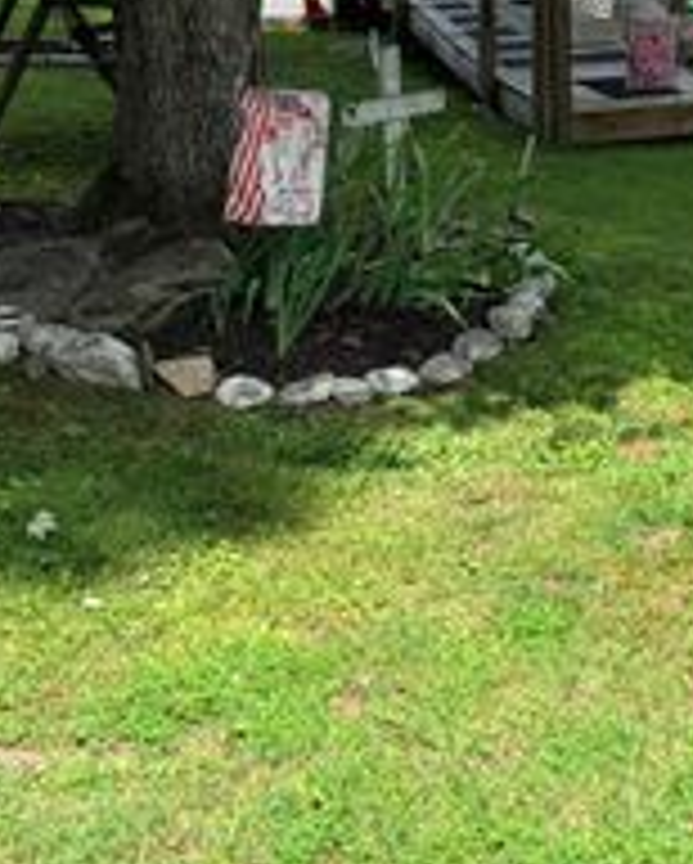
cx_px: 734
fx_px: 1561
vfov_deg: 29.7
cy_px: 88
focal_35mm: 61
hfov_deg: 23.7
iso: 100
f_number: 1.78
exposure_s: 1/4167
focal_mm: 6.76
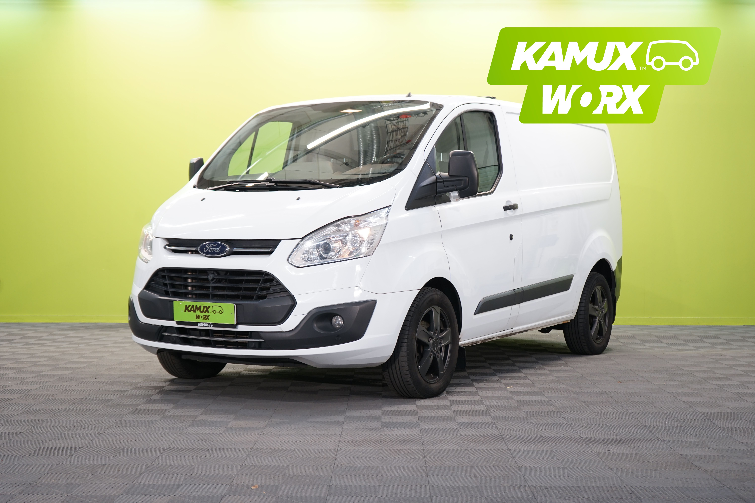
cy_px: 252
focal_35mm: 55
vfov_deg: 24.6
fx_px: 1153
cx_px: 378
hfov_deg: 36.2
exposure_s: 1/25
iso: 400
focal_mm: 55
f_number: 5
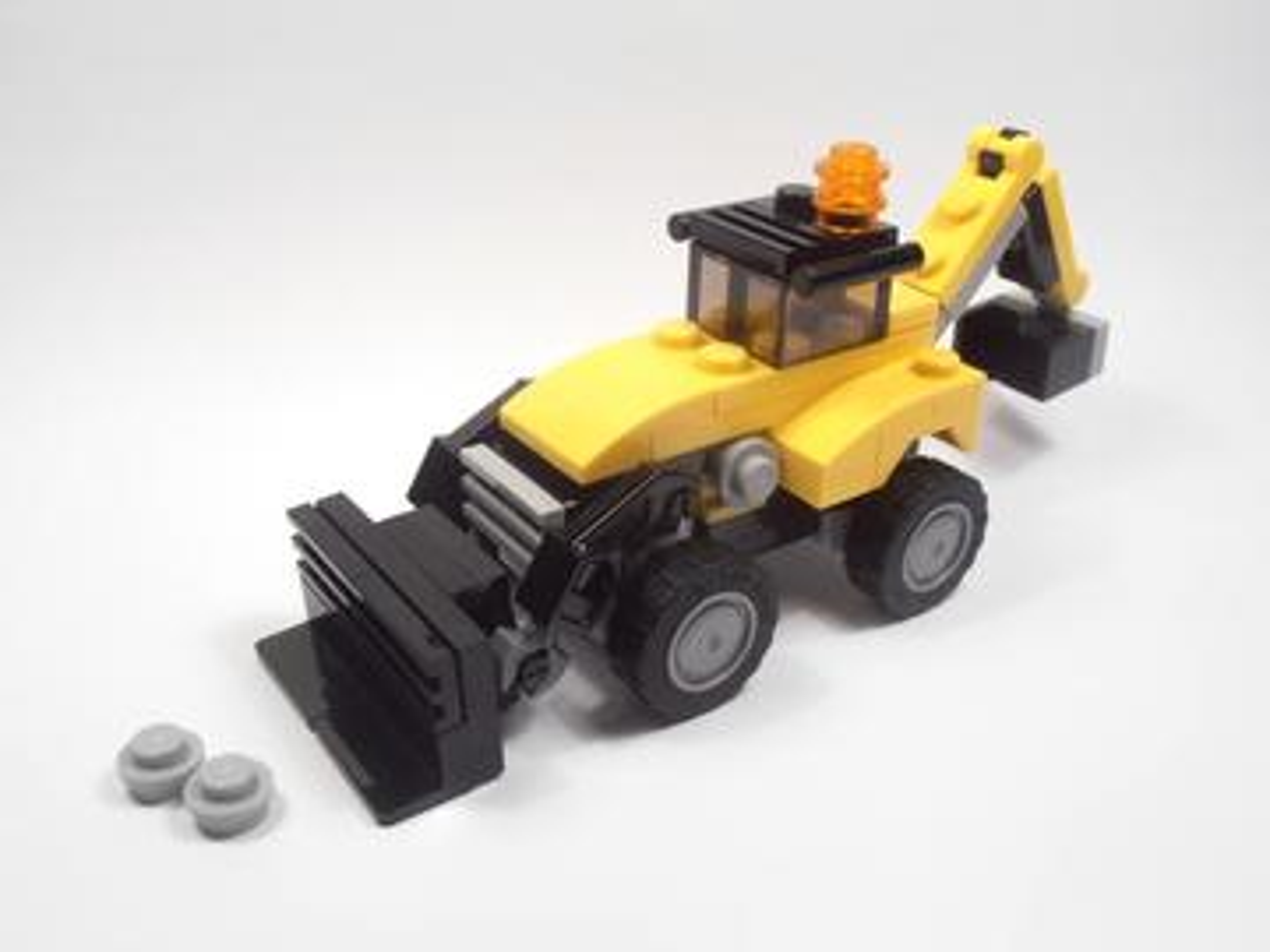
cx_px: 635
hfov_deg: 50.1
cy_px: 476
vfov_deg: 38.7
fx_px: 1357
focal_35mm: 37
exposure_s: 1/80
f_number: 3.9
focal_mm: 6.61
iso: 80
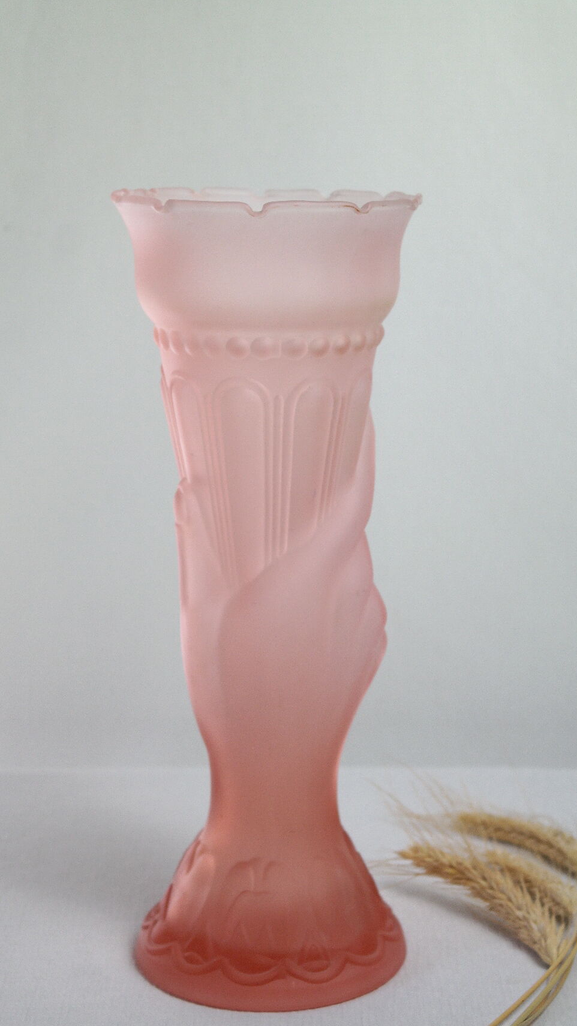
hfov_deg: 16.5
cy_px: 517
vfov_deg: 29.0
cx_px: 278
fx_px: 1986
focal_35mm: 73
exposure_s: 1/80
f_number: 5.6
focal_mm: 45
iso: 400
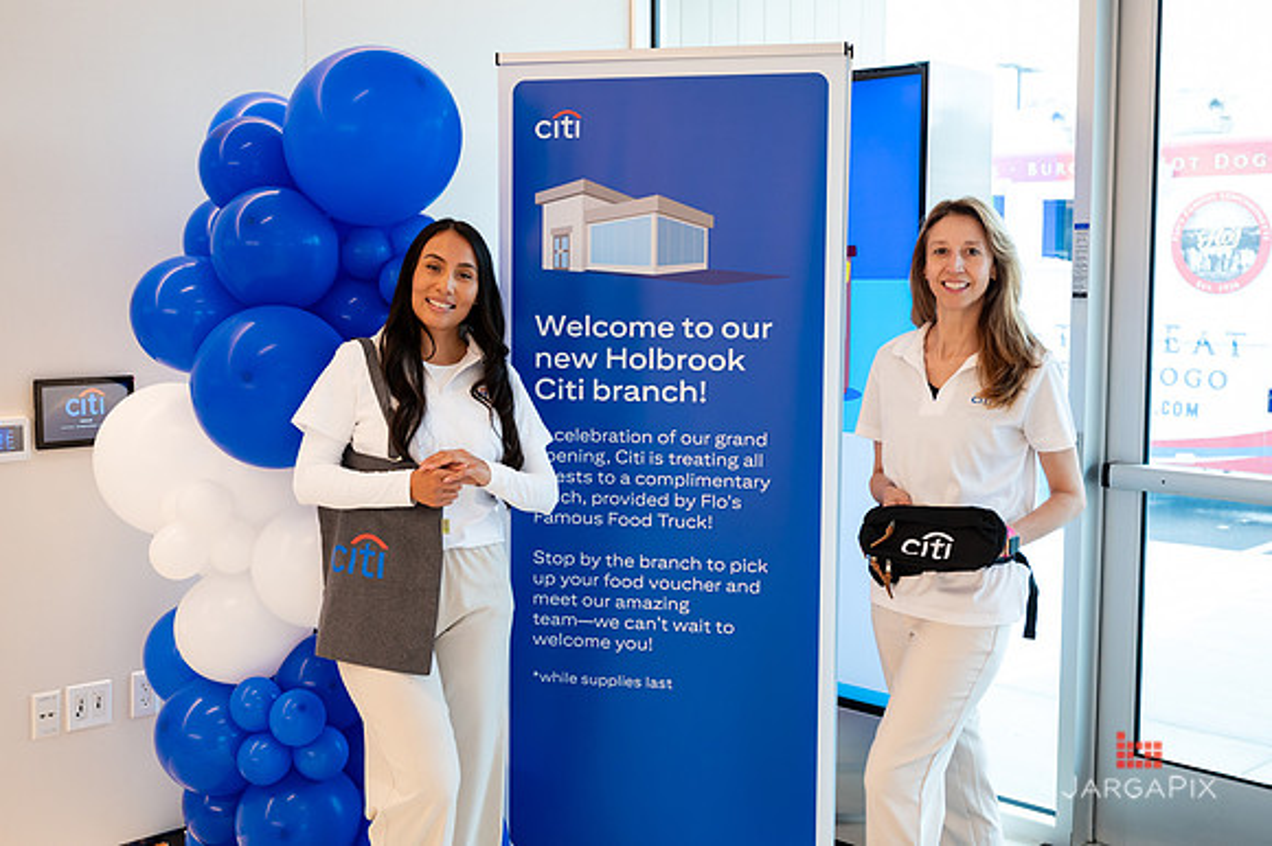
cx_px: 635
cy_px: 401
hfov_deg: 48.2
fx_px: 1422
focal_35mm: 40
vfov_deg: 33.1
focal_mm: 38
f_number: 3.5
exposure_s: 1/200
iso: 800
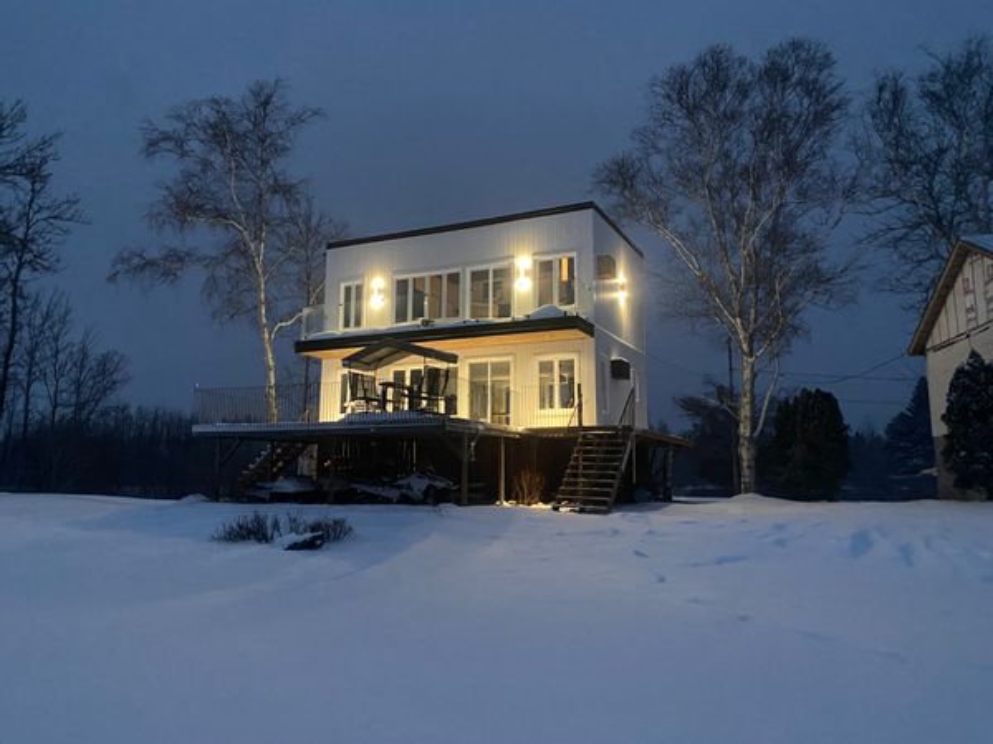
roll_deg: -0.7
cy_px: 372
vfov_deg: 53.1
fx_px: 746
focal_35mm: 26
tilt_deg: +9.4
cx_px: 496
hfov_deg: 67.3
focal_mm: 4.25
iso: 800
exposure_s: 1/30
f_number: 1.8
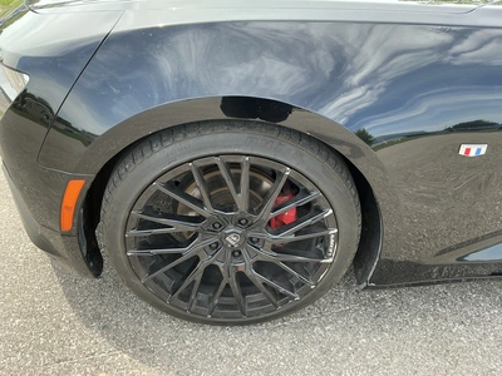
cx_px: 251
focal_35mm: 28
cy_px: 188
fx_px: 406
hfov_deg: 63.4
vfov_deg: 49.7
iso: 25
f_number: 1.8
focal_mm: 3
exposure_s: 1/197
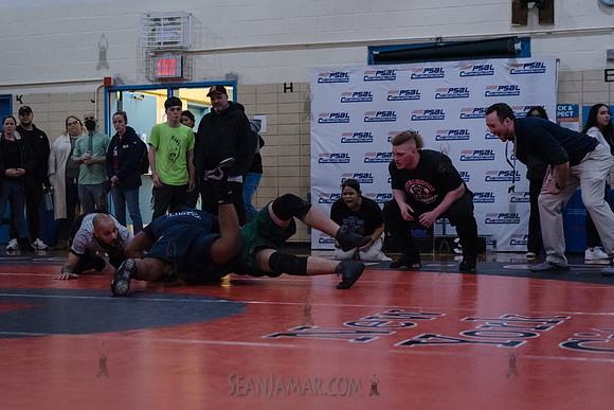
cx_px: 235
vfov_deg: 18.4
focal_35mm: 74
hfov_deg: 27.2
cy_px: 235
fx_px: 1263
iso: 6400
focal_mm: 60
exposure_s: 1/400
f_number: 3.2
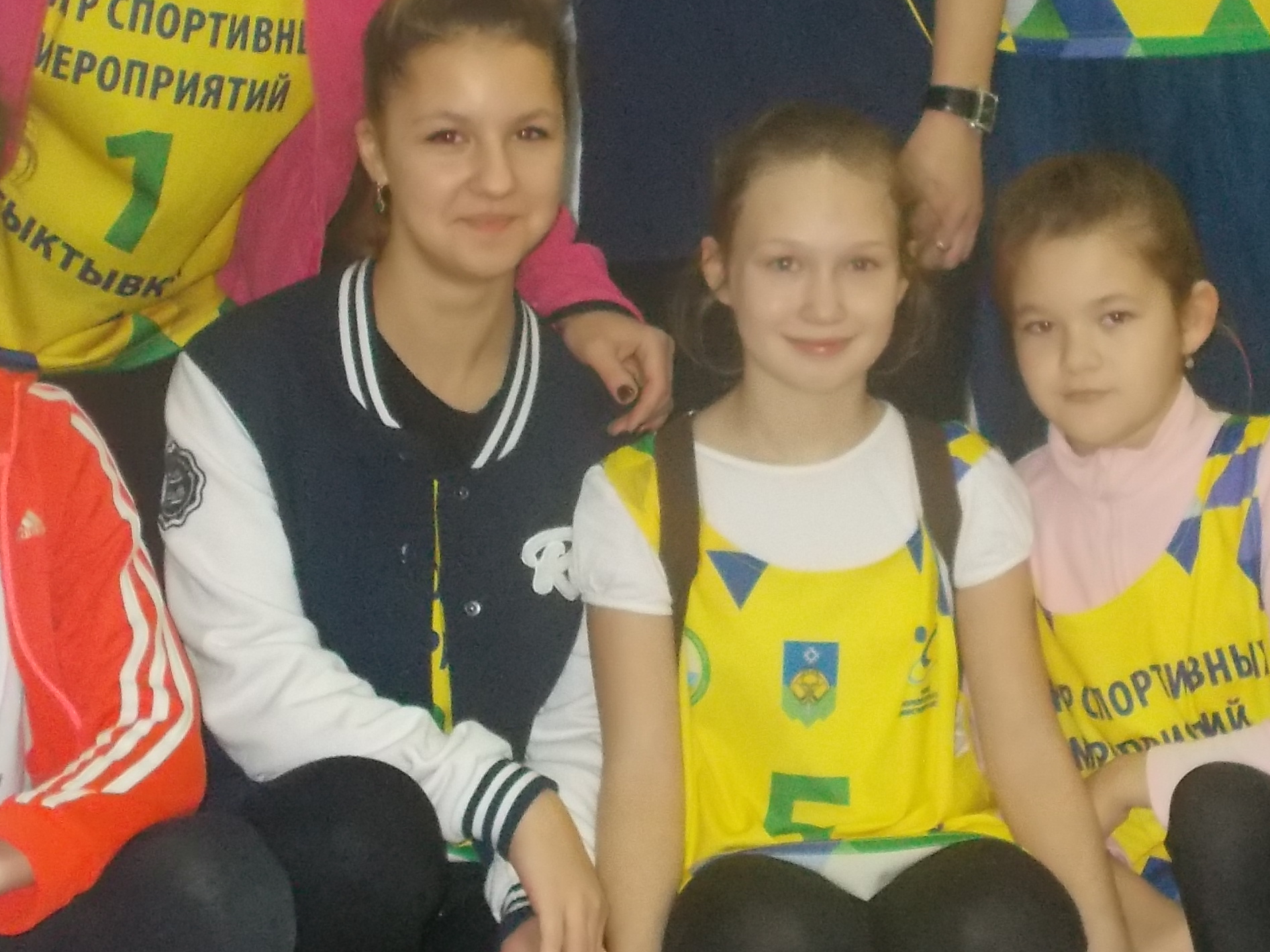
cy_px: 187
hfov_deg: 20.6
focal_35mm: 95
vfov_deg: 15.5
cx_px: 832
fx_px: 3485
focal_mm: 6.9
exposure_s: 1/30
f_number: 3.9
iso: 500
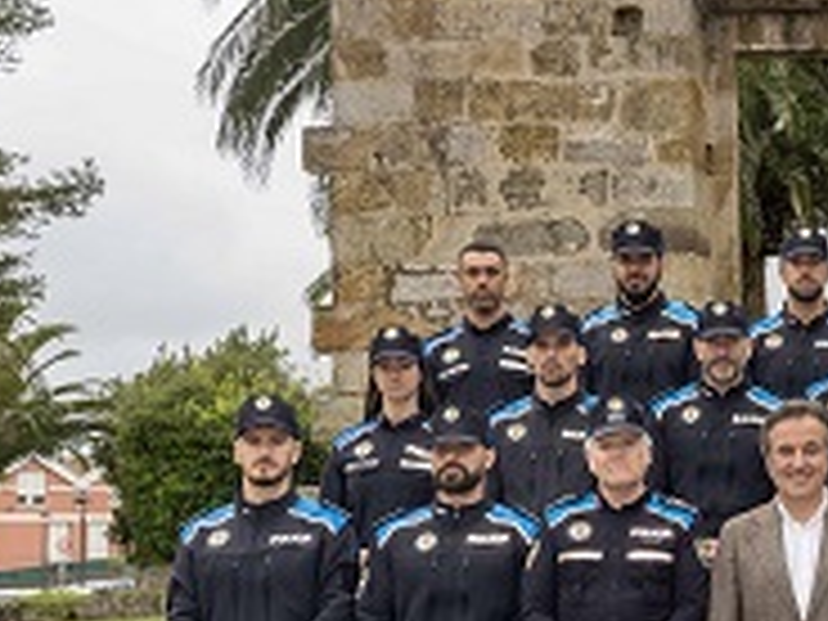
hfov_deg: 24.3
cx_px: 981
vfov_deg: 20.1
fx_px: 1746
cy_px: 403
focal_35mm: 73
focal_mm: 28
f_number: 11
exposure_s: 1/200
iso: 640
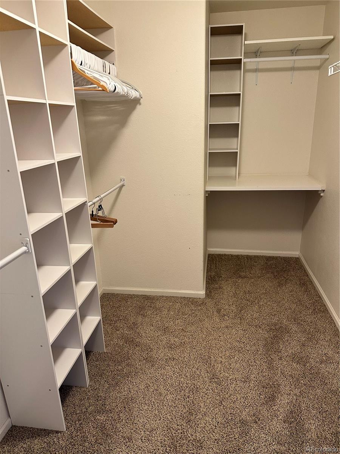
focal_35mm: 24
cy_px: 227
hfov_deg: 56.8
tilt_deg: -14.5
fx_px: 314
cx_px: 170
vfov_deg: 71.6
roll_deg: +2.5
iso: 250
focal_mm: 6.86
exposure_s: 1/60
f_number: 1.78
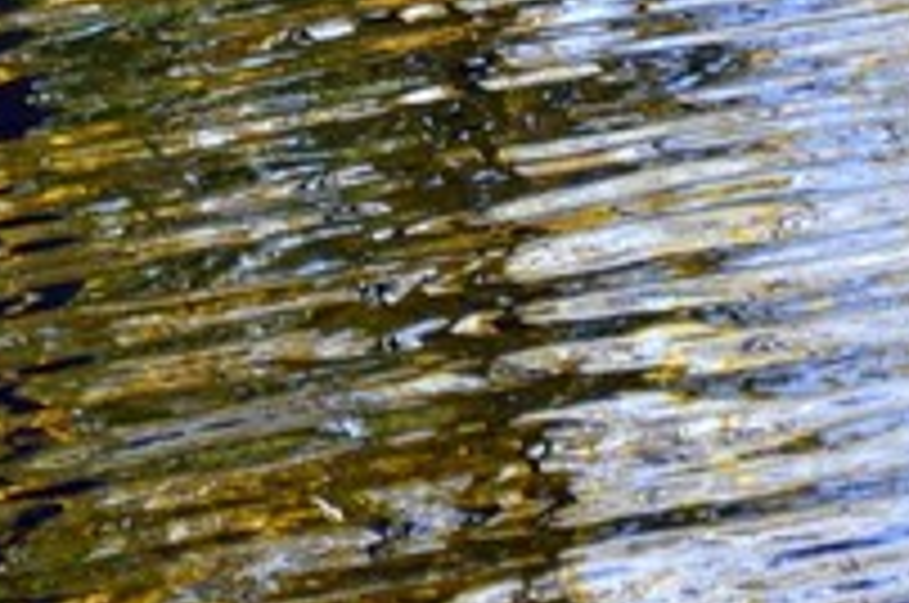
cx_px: 153
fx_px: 13487
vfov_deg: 2.6
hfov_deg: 3.9
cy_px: -128
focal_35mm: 535
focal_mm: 80
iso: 360
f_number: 5.6
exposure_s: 1/125
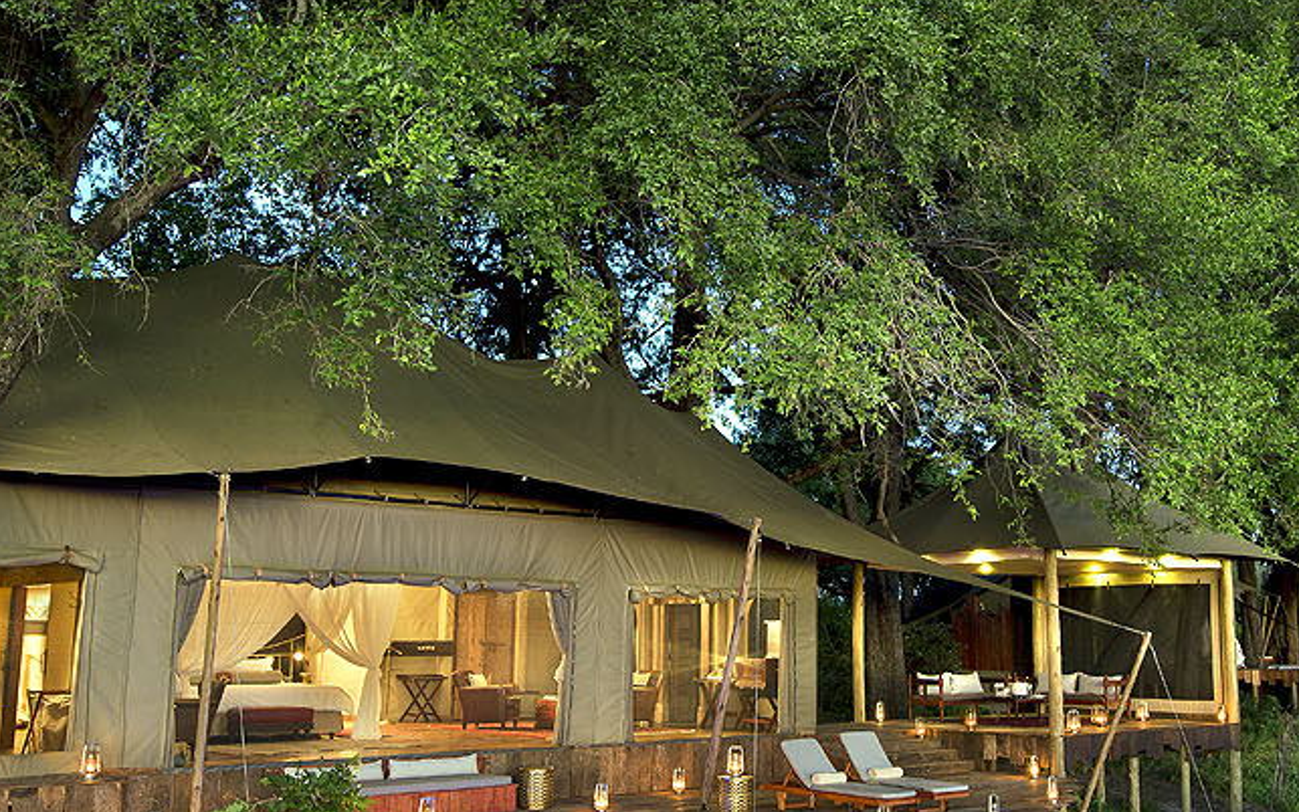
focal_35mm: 38
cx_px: 715
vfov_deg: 33.6
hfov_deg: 51.5
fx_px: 1345
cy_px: 404
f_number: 8
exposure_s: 30
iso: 200
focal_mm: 16
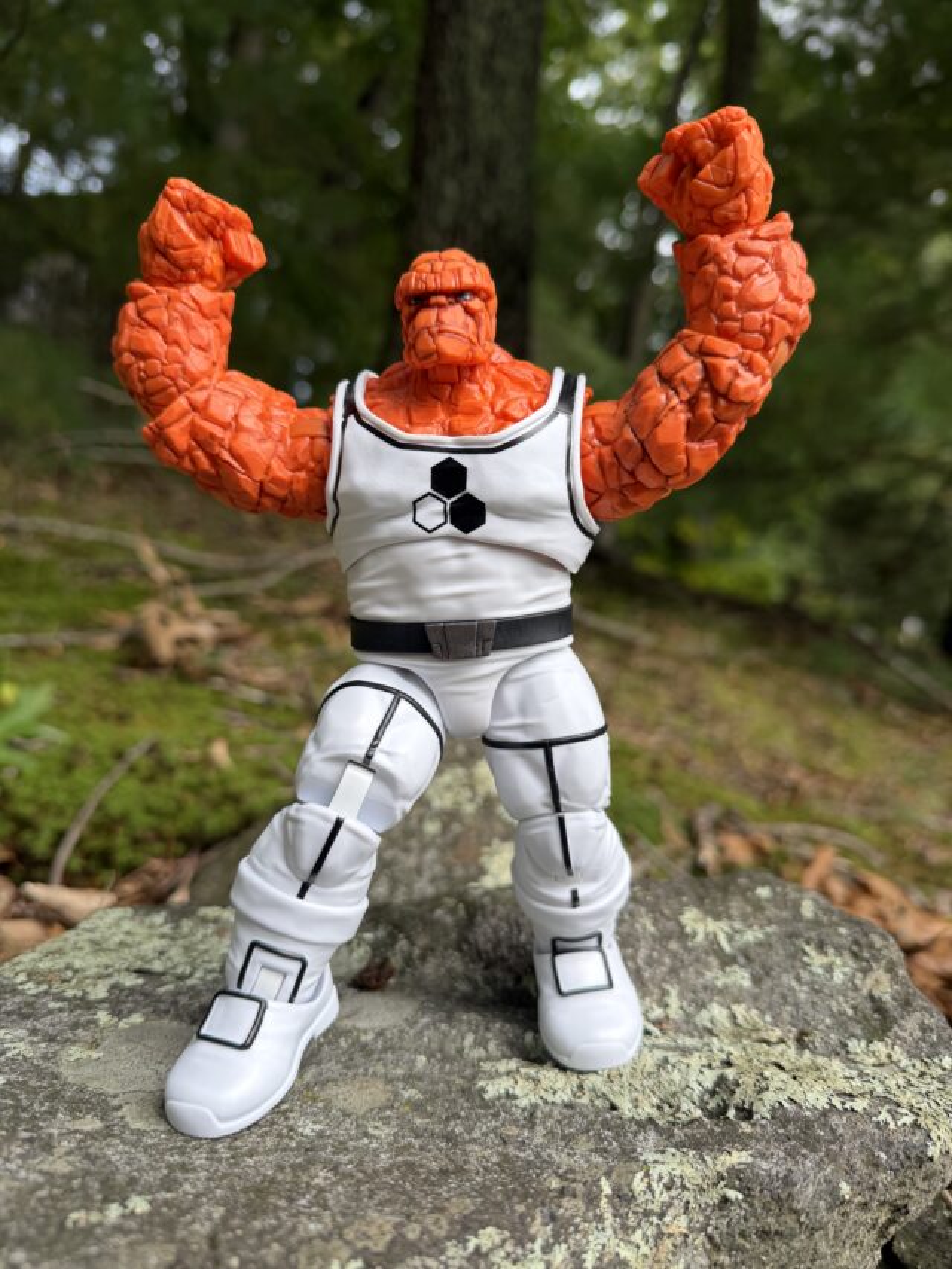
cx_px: 476
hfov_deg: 56.8
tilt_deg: -0.9
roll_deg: -4.2
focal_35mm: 24
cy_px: 634
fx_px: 880
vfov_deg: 71.6
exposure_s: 1/174
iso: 64
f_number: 1.78
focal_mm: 6.76
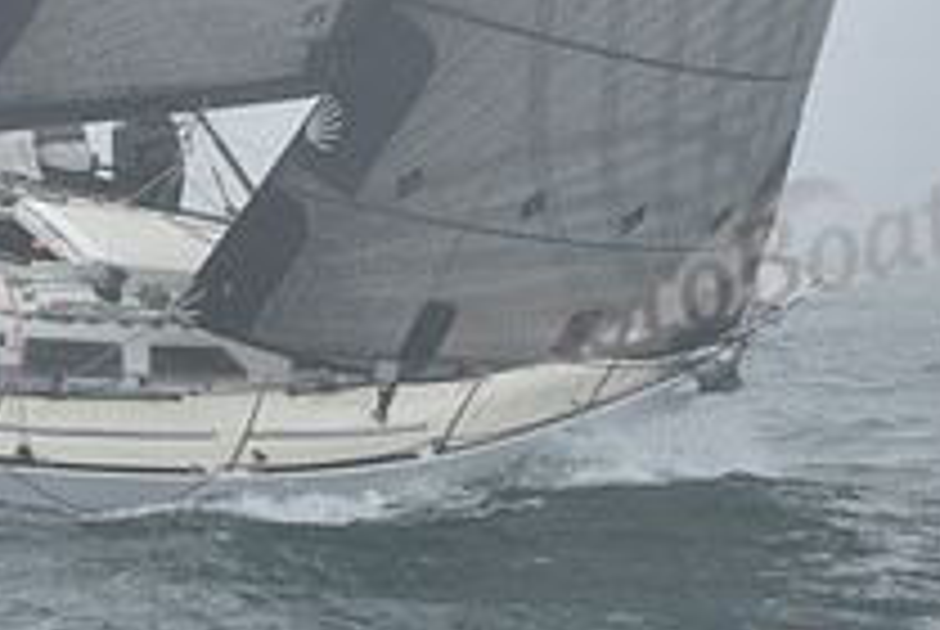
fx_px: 5073
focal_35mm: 194
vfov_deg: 7.1
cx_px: 220
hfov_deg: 10.6
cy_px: 101
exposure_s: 1/800
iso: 250
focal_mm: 70
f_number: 10
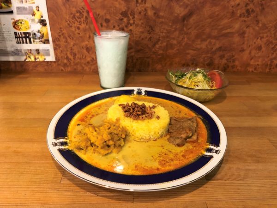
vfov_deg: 49.7
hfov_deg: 63.4
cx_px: 138
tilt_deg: -26.9
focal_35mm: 28
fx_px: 224
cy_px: 104
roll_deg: -0.9
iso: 100
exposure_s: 1/13
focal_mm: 3.99
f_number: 1.8
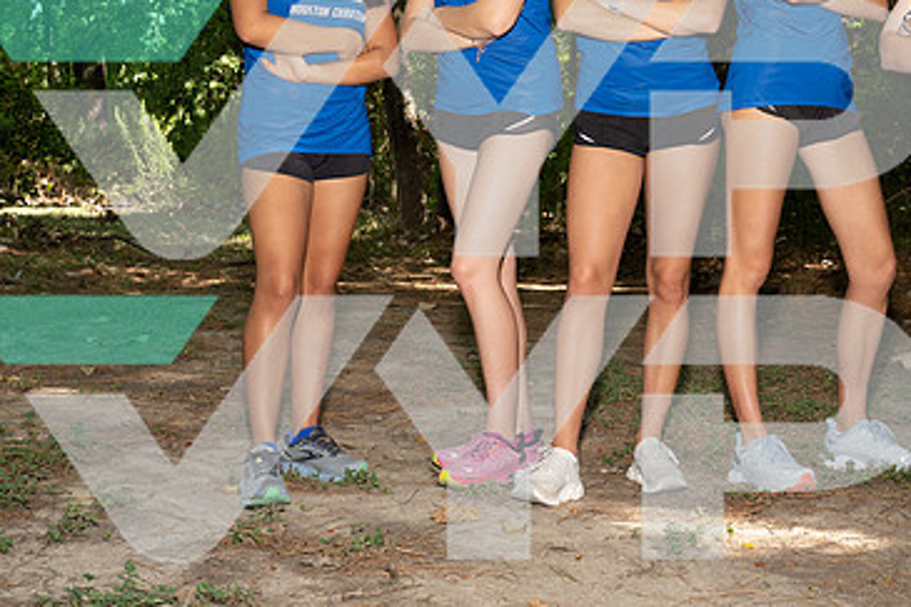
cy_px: 126
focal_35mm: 70
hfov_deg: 28.7
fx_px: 1771
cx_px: 602
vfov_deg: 19.3
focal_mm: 44
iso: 800
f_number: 8
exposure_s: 1/250
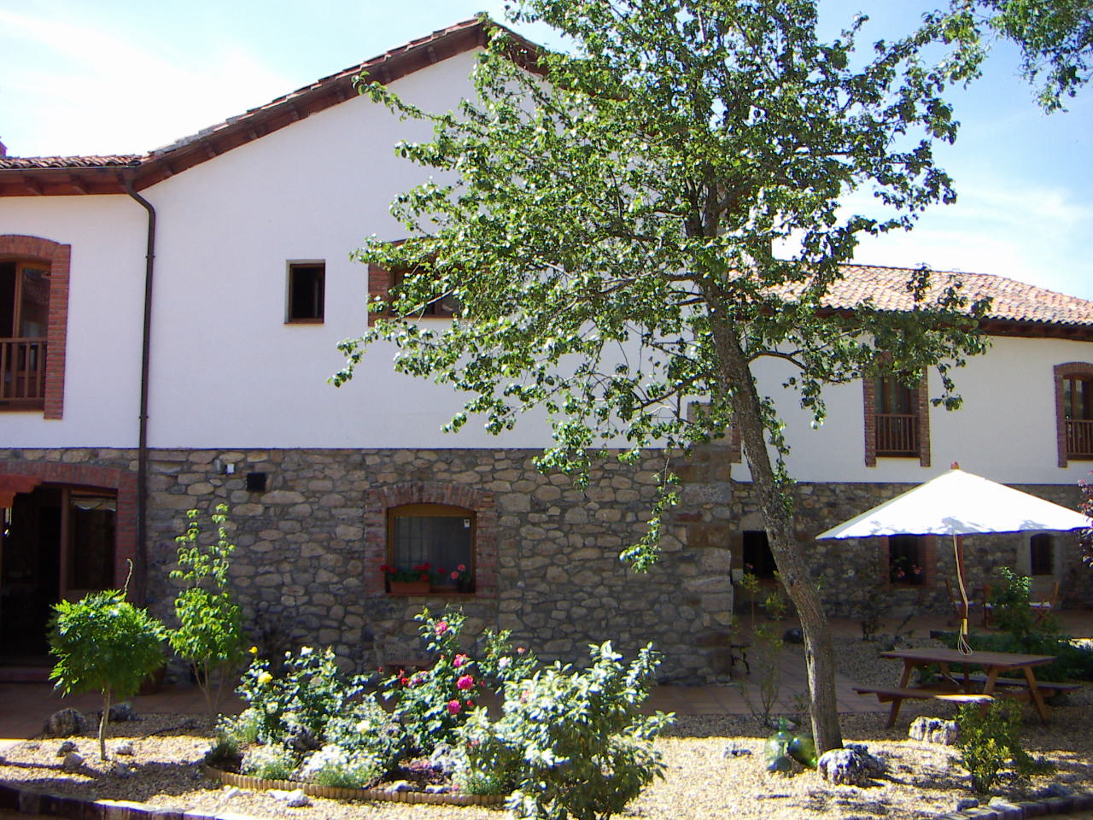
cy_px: 410
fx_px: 1137
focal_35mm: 36
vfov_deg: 39.7
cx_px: 546
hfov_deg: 51.4
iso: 50
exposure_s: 1/400
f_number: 2.8
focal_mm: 4.7
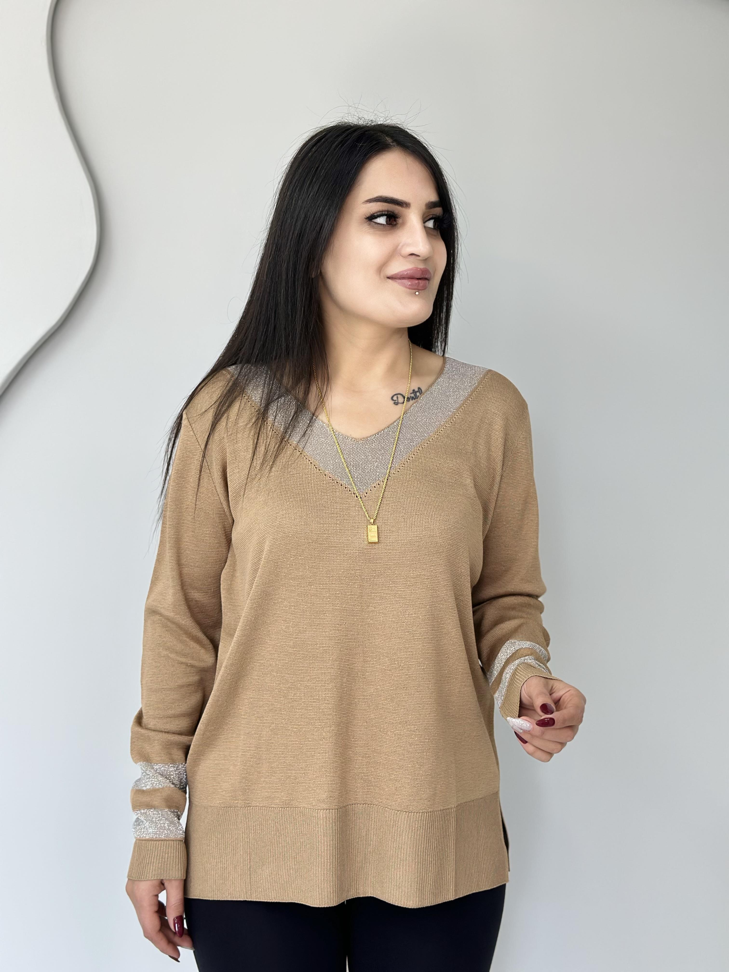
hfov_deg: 30.3
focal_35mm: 48
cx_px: 364
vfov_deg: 39.7
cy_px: 486
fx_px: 1348
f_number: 1.78
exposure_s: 1/100
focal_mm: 6.86
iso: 100
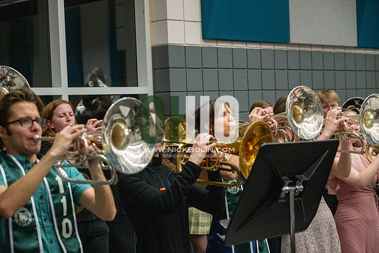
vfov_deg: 19.5
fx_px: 737
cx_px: 190
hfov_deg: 28.8
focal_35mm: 70
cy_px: 126
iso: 10000
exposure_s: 1/500
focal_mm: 70
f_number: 4
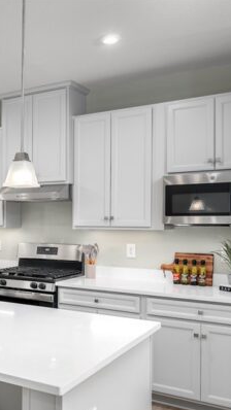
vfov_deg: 49.7
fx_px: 435
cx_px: -85
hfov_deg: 24.9
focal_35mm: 40
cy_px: 271
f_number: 7.1
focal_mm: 19
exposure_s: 1/200
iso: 320
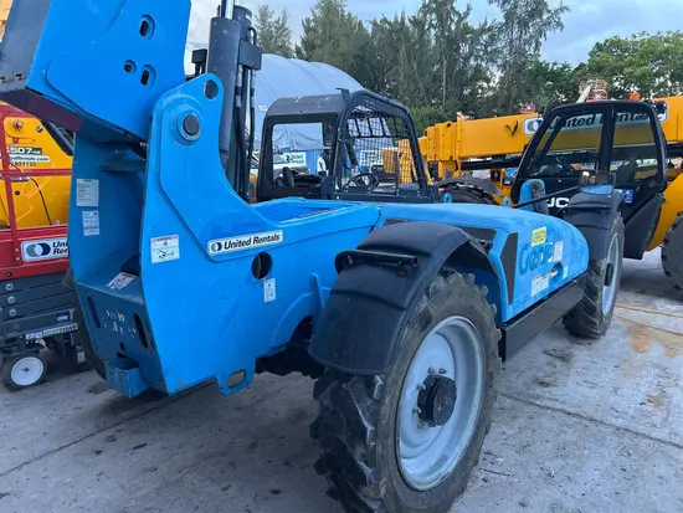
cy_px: 256
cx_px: 342
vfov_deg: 53.1
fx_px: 513
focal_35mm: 26
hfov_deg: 67.3
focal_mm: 5.7
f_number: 1.5
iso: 32
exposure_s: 1/132
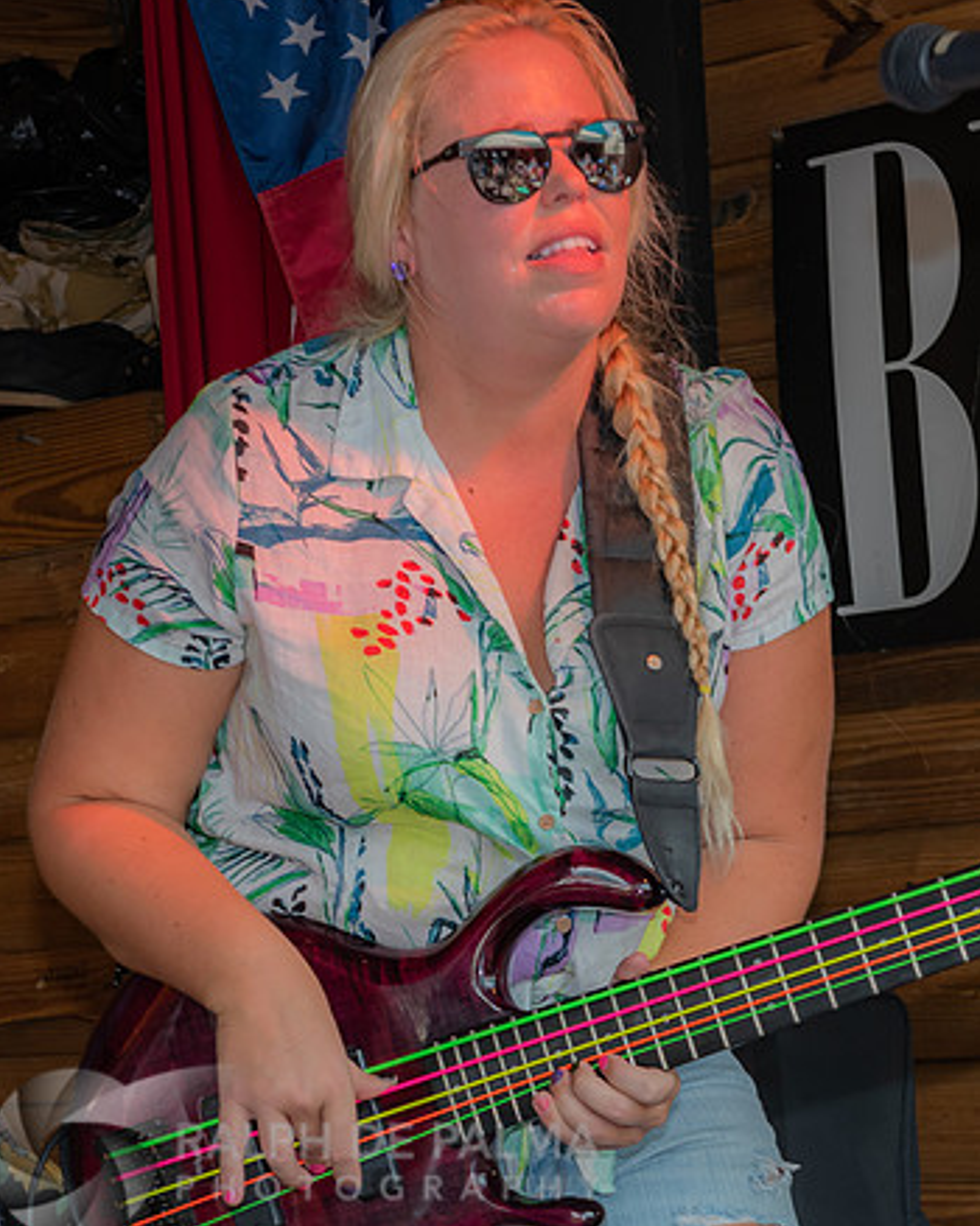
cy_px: 909
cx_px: 559
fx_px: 4281
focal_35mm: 118
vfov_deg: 16.2
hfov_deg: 13.1
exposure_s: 1/160
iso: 400
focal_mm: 52
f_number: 5.6
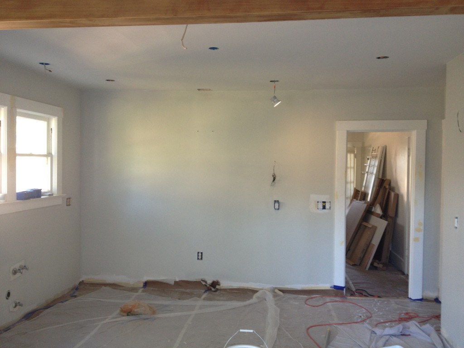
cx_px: 232
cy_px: 174
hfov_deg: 52.6
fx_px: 469
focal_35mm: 35
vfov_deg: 40.7
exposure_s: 1/20
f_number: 2.4
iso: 80
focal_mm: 4.28
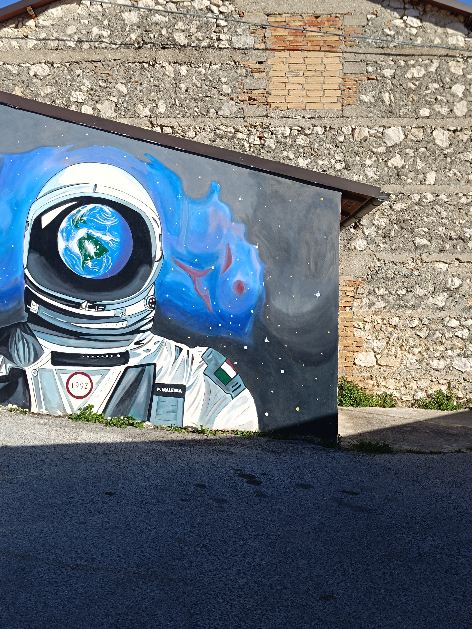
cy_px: 314
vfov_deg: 71.6
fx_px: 436
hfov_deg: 56.8
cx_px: 236
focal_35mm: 24
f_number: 1.88
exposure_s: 1/1290
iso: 54
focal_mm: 5.59
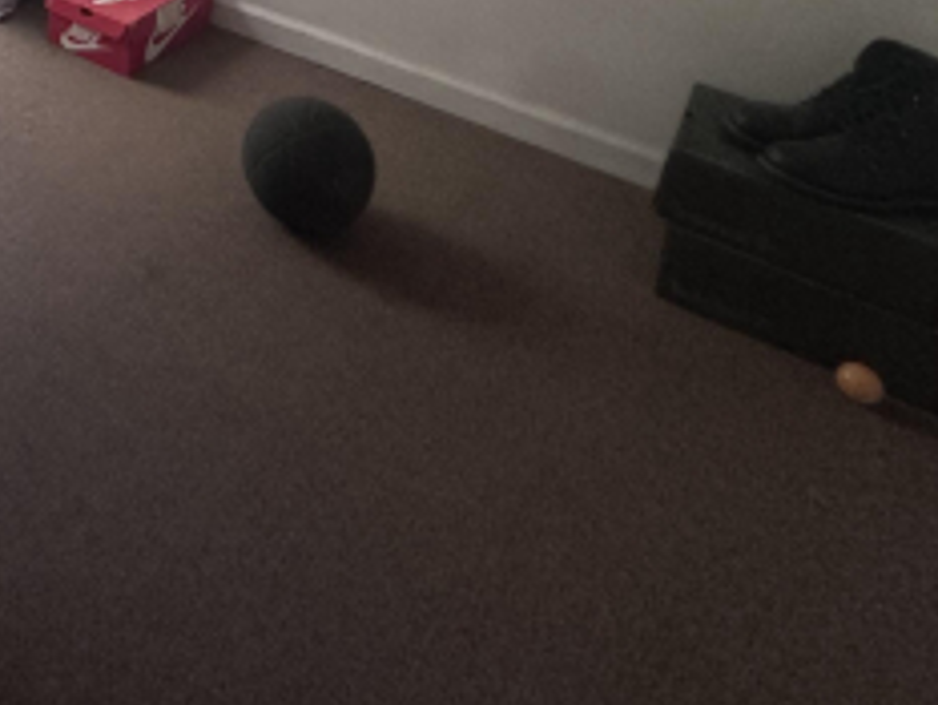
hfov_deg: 38.8
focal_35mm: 40
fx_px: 1084
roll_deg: -1.6
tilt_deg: -10.0
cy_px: -290
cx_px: -87
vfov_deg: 27.6
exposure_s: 1/120
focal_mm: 2.22
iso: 320
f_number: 2.2
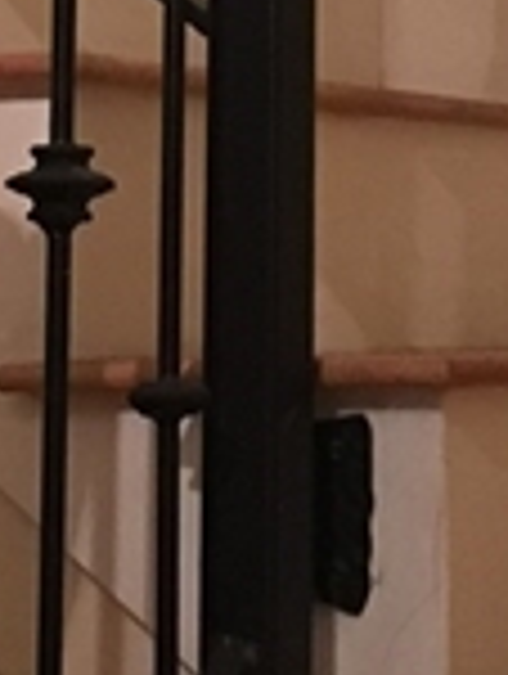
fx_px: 2888
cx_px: 468
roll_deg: -0.6
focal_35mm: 148
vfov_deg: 12.6
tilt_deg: +12.2
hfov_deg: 10.0
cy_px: -360
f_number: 2.2
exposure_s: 1/15
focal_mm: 4.15
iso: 250
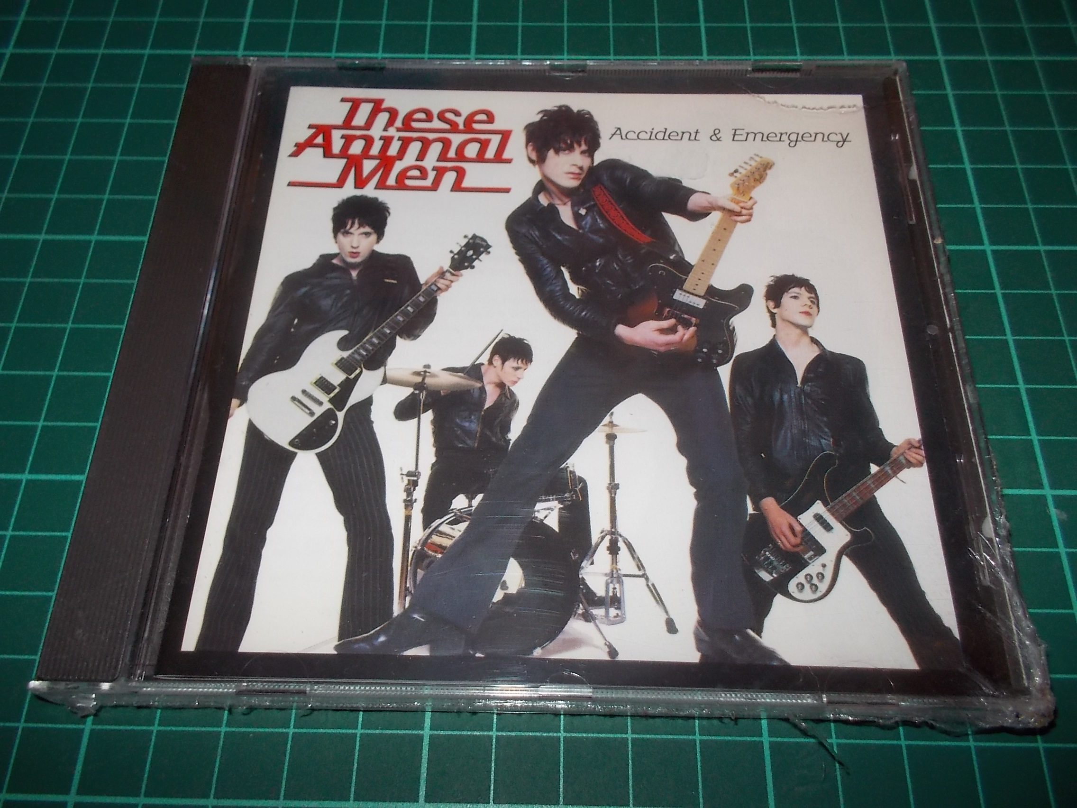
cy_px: 404
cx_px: 538
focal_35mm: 29
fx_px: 902
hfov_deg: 61.7
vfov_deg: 48.2
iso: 200
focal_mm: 4.1
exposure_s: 1/30
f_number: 3.3
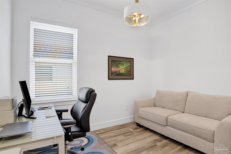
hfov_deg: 90.0
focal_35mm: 18
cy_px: 77
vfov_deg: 67.4
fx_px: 115
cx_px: 116
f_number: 11
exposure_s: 1/4
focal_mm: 18
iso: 200
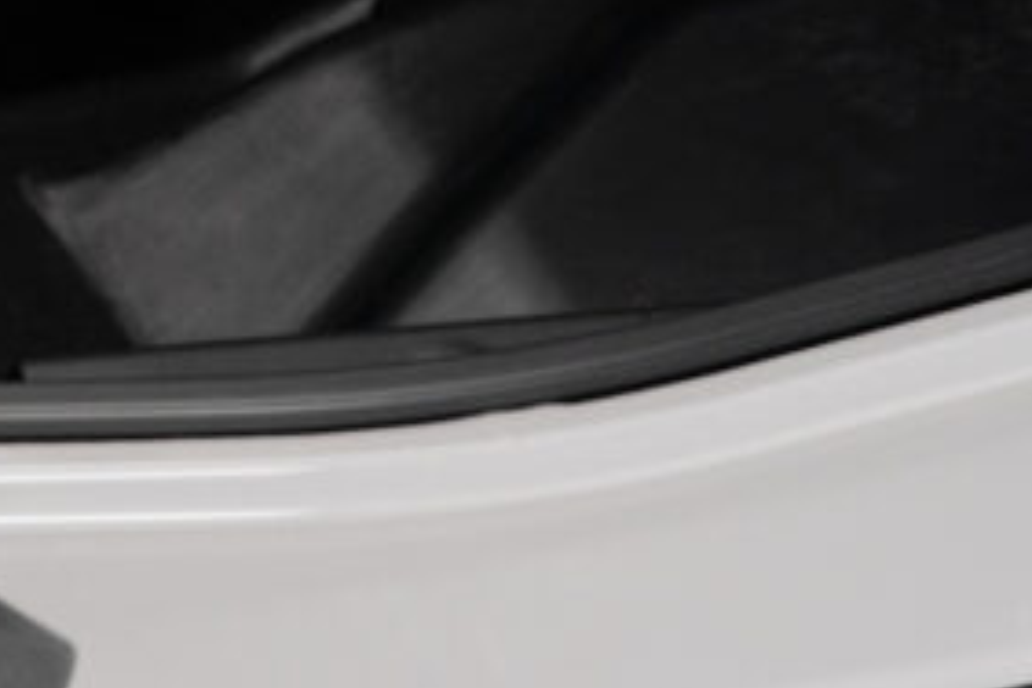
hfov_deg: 8.1
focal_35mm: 254
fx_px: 7281
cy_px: -551
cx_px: -81
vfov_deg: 5.3
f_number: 10
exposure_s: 1/50
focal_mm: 70
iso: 800
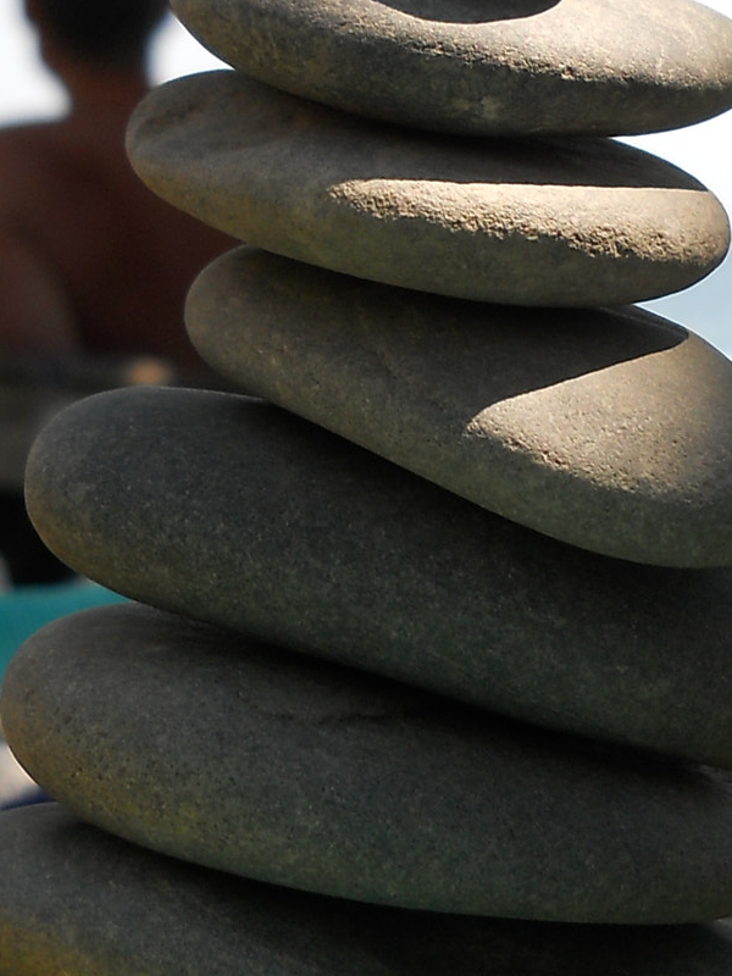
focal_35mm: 105
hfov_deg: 14.1
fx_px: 2960
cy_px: 287
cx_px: 493
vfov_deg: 18.6
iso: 80
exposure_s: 1/200
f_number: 5.5
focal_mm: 6.72
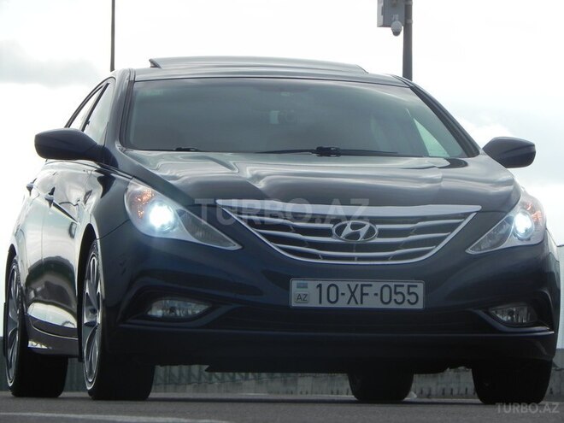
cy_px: 212
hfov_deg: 6.8
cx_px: 282
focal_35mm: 291
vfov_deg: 5.1
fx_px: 4741
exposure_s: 1/433
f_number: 8
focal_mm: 51.8
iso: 160
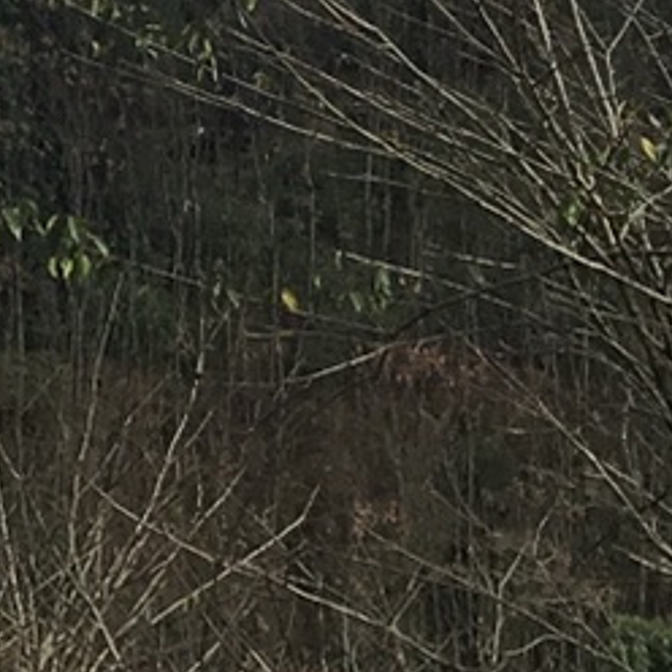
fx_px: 4546
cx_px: -1125
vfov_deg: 8.2
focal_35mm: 207
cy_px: -542
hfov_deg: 7.7
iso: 25
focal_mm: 4.15
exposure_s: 1/1374
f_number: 2.2
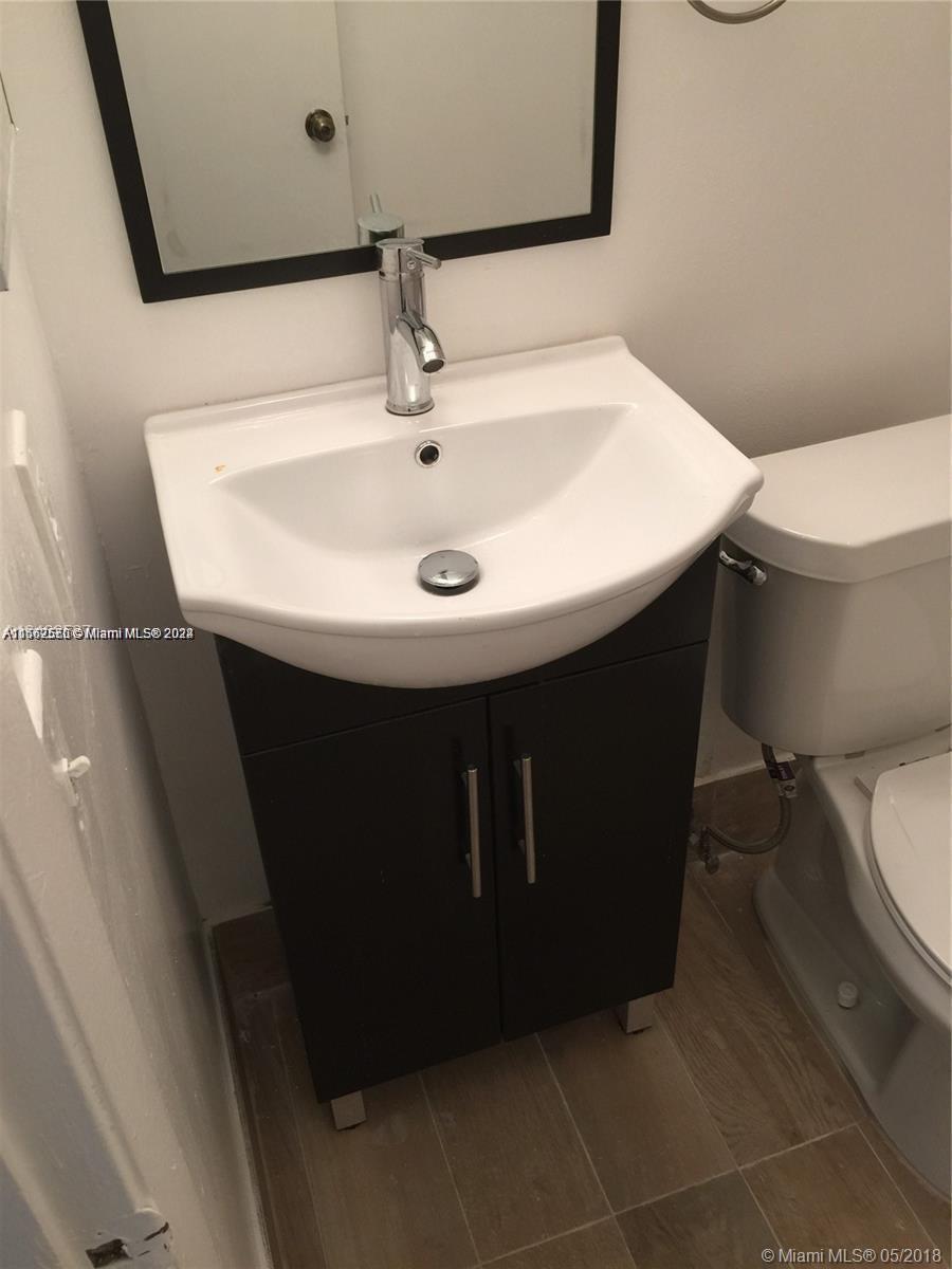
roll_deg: +2.6
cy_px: 634
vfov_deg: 61.7
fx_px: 1063
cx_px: 476
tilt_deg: -35.9
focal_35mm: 29
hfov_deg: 48.2
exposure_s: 1/15
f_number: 2.2
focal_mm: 4.15
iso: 40
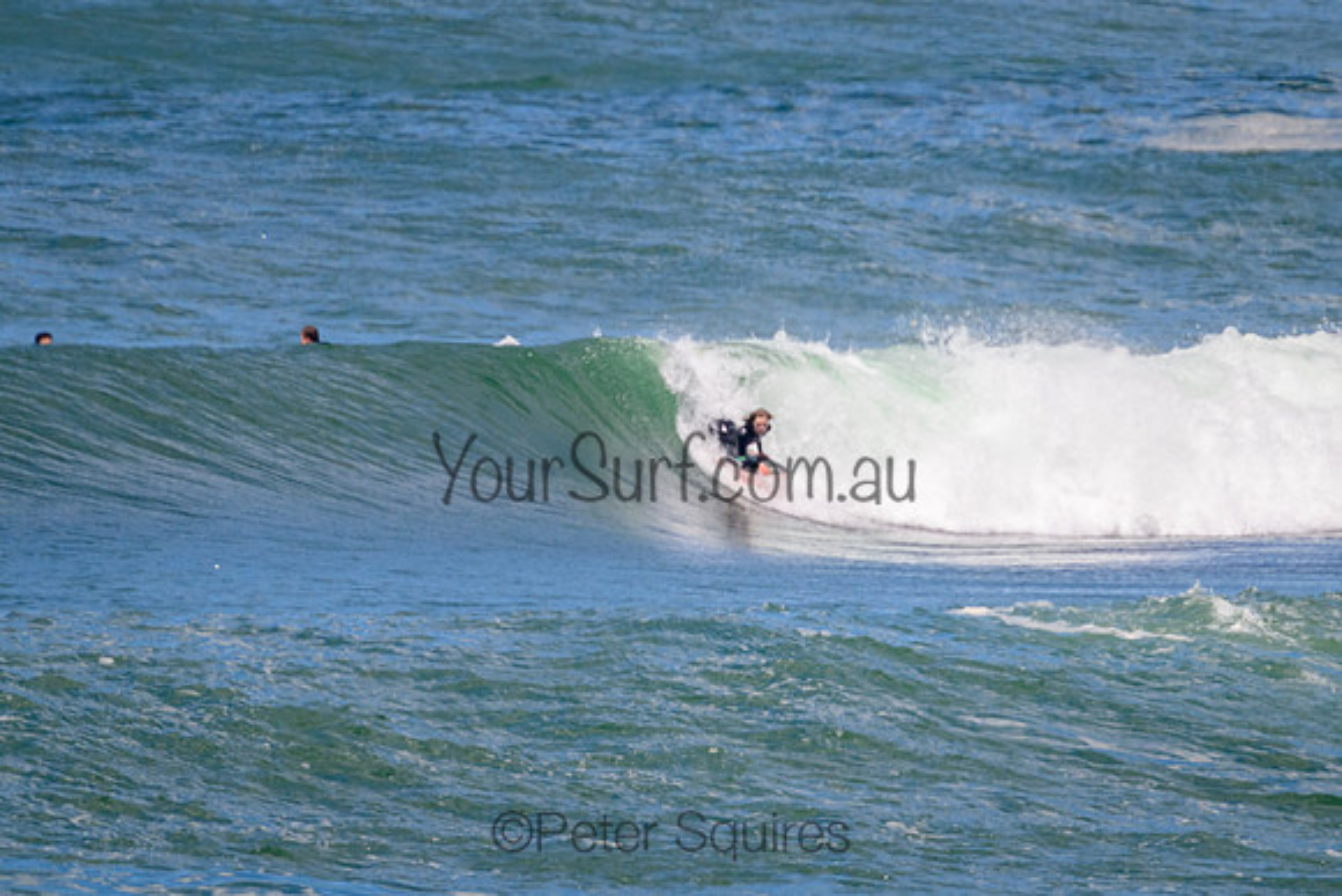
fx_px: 41038
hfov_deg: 1.9
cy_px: 481
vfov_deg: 1.3
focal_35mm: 1101
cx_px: 668
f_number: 11
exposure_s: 1/2000
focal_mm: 800
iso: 800
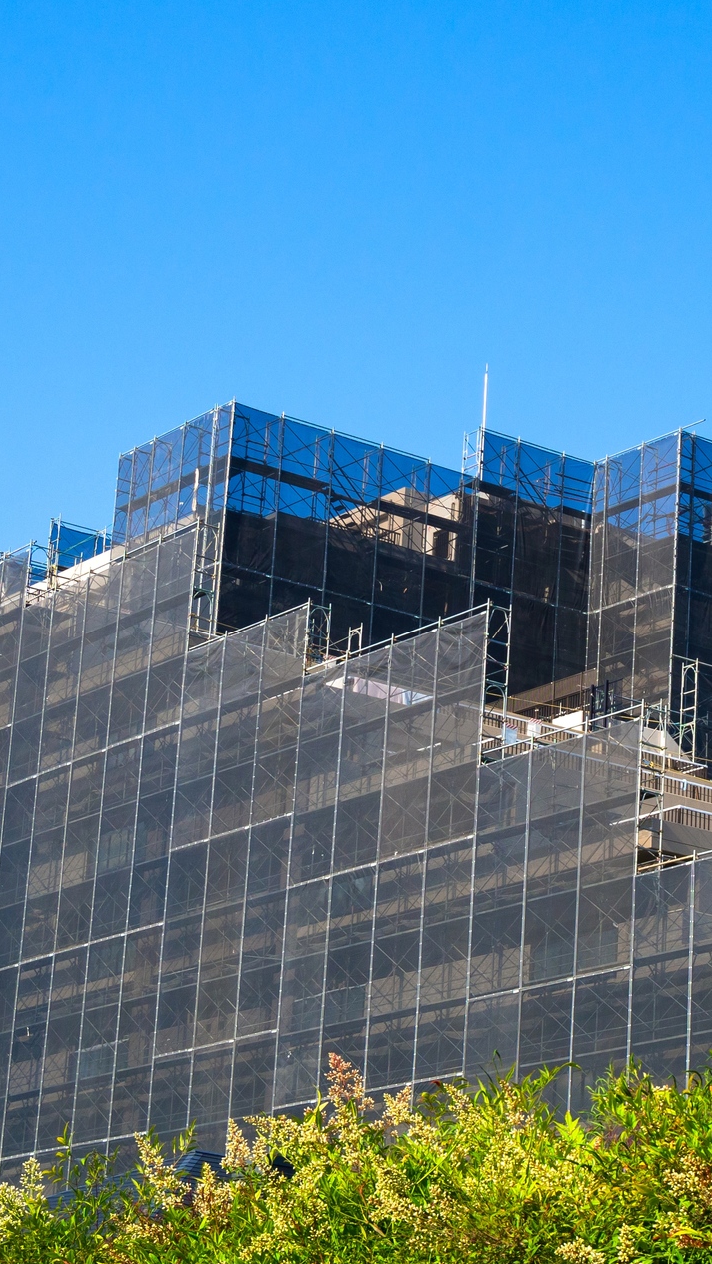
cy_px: 616
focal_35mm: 93
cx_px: 580
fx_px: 3120
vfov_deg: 22.9
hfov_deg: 13.0
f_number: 8
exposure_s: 1/400
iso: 200
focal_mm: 27
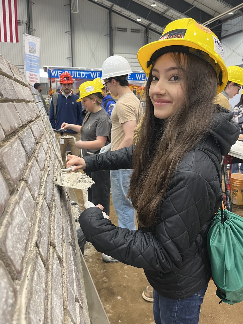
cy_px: 162
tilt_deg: -13.6
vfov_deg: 67.3
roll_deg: +0.0
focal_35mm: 26
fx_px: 243
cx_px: 122
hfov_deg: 53.1
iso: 125
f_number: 1.6
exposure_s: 1/60
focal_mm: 5.1
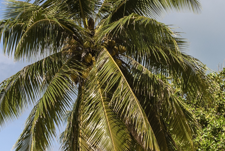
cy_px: 129
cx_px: 117
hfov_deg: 13.4
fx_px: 960
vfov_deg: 8.9
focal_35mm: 153
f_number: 10
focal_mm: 35
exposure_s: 1/250
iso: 125
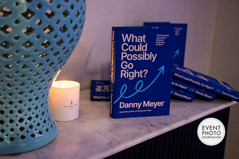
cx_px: 120
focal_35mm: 42
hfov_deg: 46.4
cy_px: 80
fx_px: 279
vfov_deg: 31.9
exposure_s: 1/200
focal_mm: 42
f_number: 4
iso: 4000
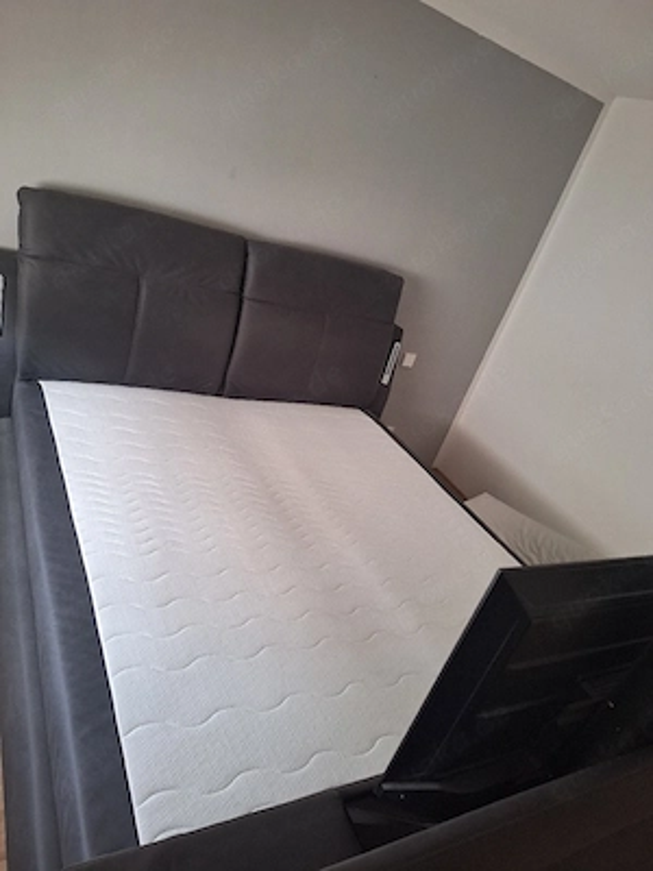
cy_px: 436
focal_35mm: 23
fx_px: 578
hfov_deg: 58.9
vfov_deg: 73.9
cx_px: 326
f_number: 1.8
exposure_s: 1/25
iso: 320
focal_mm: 5.54
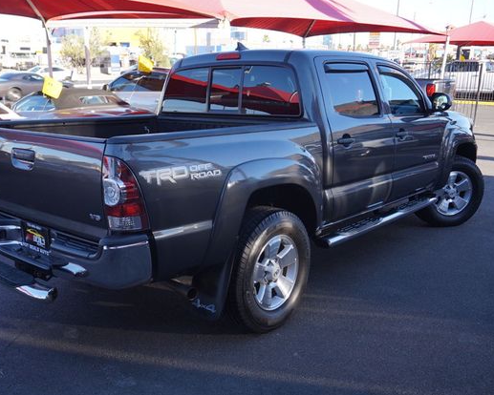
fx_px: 535
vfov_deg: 40.6
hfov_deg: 49.4
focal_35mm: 37
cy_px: 193
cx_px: 215
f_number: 6.3
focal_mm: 21
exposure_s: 1/80
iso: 100
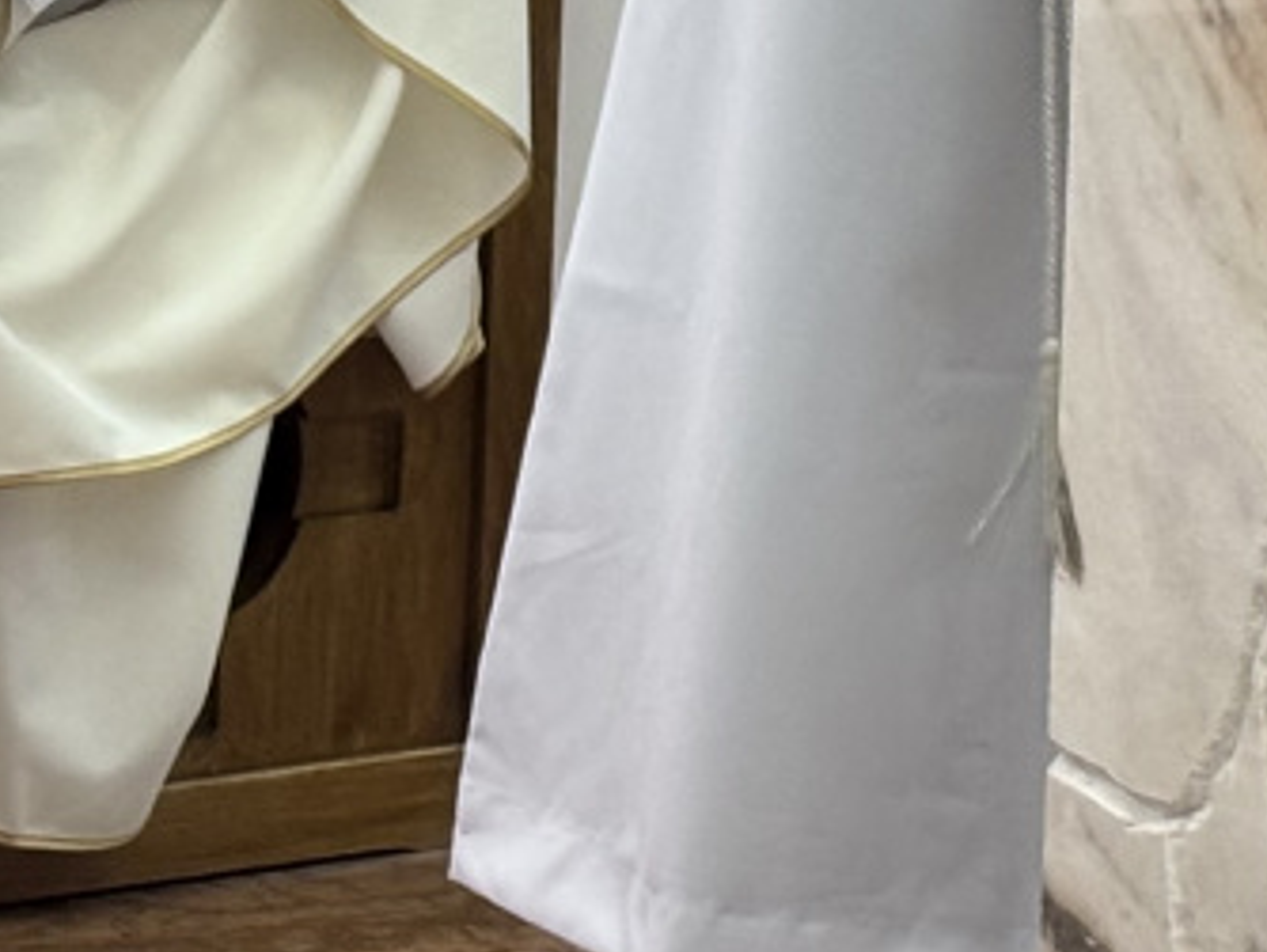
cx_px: 1536
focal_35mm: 249
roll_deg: -2.5
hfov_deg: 7.9
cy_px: -770
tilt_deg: -2.8
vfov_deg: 5.9
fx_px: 9120
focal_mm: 5.96
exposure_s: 1/50
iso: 100
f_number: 1.6
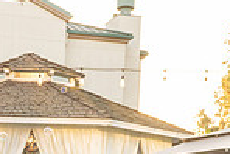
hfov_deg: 21.1
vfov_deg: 13.1
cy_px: 282
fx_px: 601
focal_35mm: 94
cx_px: 12
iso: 500
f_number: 5.6
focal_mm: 24
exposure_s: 1/200
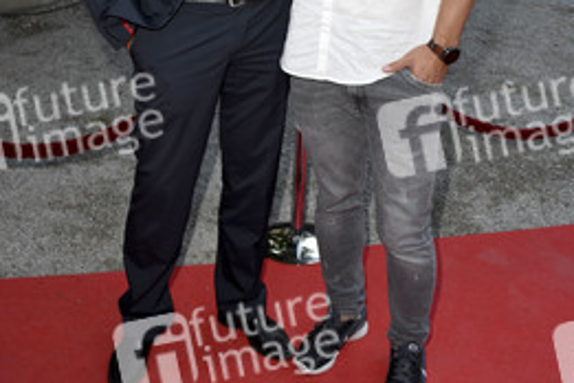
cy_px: 15
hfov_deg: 42.7
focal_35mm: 46
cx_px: 290
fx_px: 733
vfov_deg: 27.8
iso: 800
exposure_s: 1/60
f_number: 6.3
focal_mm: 20
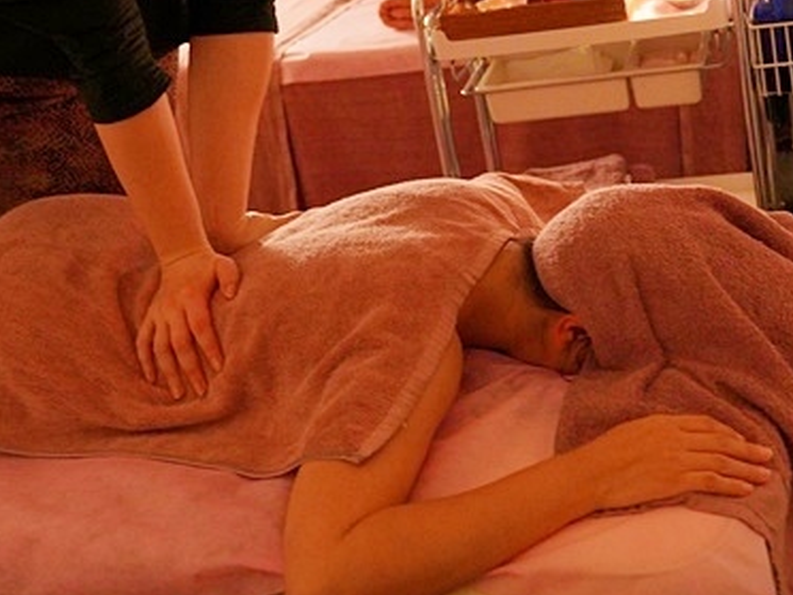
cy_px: 125
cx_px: 424
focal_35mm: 60
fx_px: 1375
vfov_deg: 24.1
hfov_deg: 32.2
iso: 3200
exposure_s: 1/6
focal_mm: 29
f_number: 4
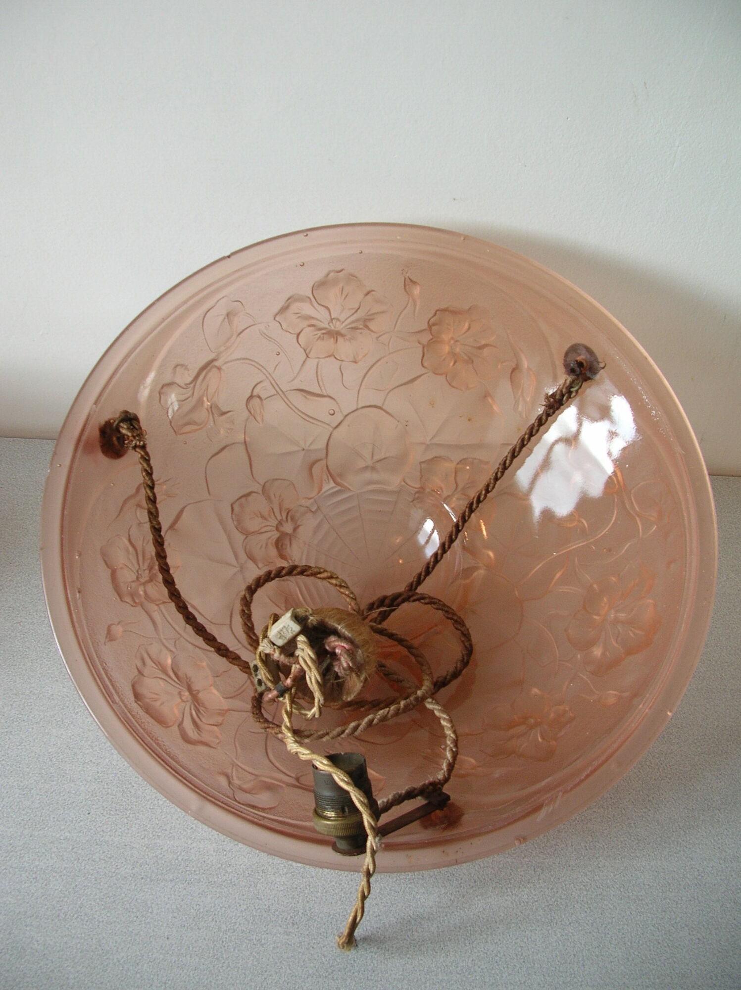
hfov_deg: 40.7
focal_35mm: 35
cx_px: 370
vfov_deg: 52.7
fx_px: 1000
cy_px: 495
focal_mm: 5.8
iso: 50
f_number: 2.8
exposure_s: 1/10.4
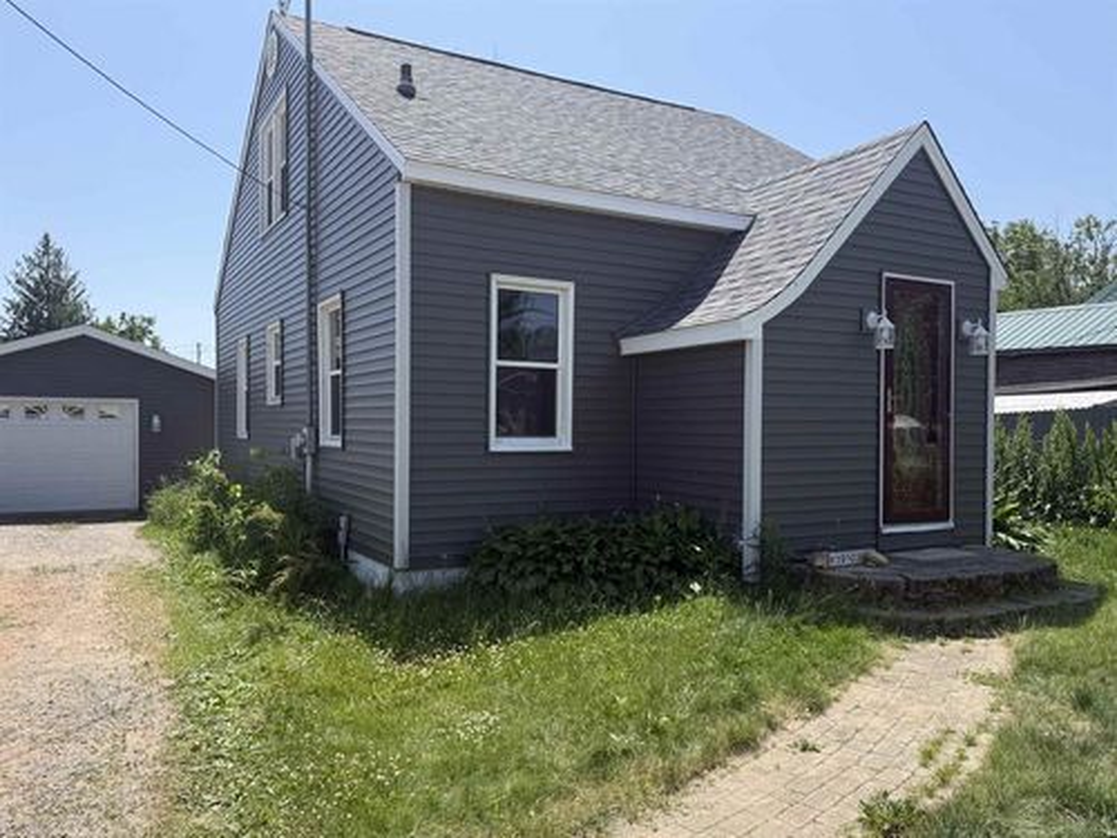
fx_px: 774
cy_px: 419
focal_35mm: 24
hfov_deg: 71.6
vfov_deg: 56.8
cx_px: 558
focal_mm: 6.76
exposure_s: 1/3279
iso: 80
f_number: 1.78
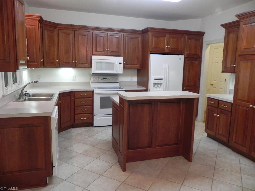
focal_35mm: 26
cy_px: 96
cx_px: 128
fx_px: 192
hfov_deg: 67.3
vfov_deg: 53.1
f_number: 2.8
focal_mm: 4.6
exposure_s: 1/30
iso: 354
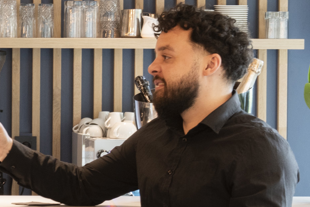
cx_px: -114
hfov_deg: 10.1
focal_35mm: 198
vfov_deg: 6.9
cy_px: 103
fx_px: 1705
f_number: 11
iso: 640
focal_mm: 50
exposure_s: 1/8
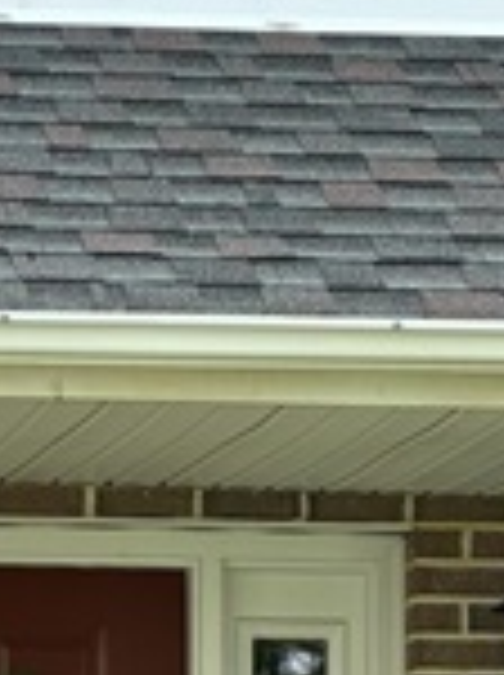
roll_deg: -0.6
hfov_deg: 4.3
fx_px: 6678
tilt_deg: +2.7
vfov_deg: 5.7
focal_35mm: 343
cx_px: 9
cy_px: 1033
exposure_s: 1/147
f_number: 2.8
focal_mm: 9
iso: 32
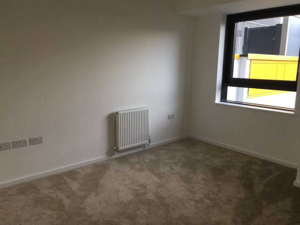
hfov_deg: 61.7
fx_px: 251
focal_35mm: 29
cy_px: 112
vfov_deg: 48.2
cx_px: 150
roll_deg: -1.4
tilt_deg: -10.2
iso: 25
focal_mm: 4.15
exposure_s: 1/50
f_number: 2.2
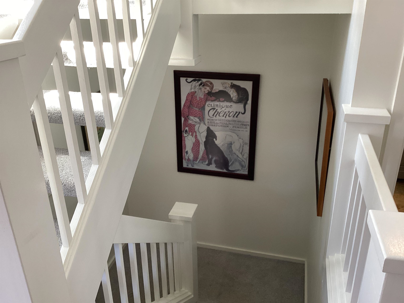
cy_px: 152
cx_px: 202
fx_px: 362
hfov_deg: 58.4
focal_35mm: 31
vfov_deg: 45.4
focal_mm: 3.3
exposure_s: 1/50
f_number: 2.4
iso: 100
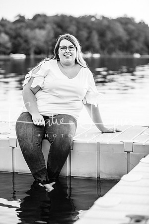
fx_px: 528
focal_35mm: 85
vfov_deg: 23.9
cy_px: 112
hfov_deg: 16.1
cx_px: 74
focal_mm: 85
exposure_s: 1/320
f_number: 2.8
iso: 800
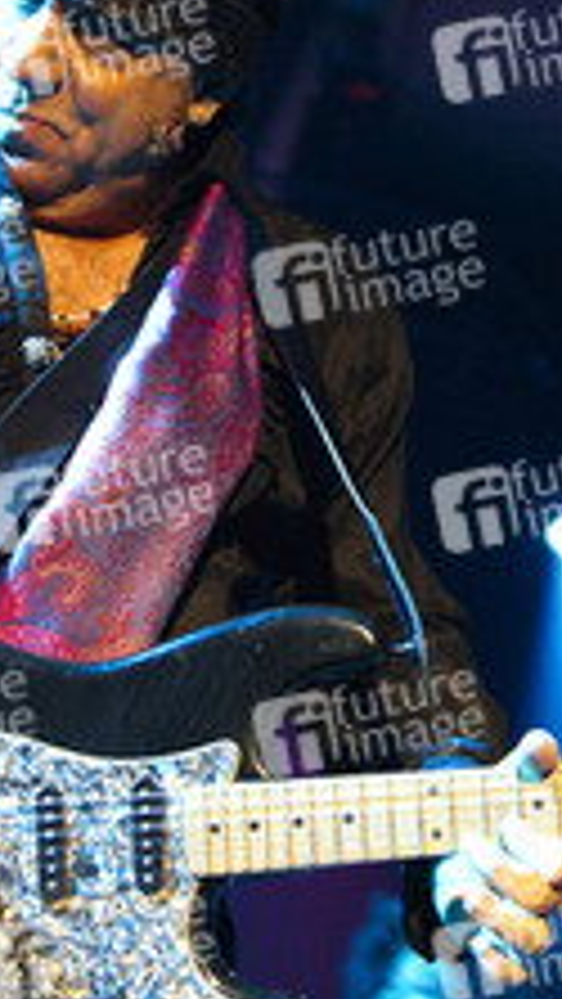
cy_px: 387
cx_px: 427
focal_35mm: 68
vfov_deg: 30.9
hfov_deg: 17.6
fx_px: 1800
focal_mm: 32
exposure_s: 1/60
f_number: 2.8
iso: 1600
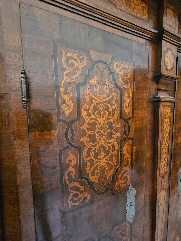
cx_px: 90
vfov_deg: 106.2
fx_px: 91
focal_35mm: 13
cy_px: 120
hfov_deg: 89.9
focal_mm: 2.2
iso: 1250
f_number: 2.2
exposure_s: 1/25
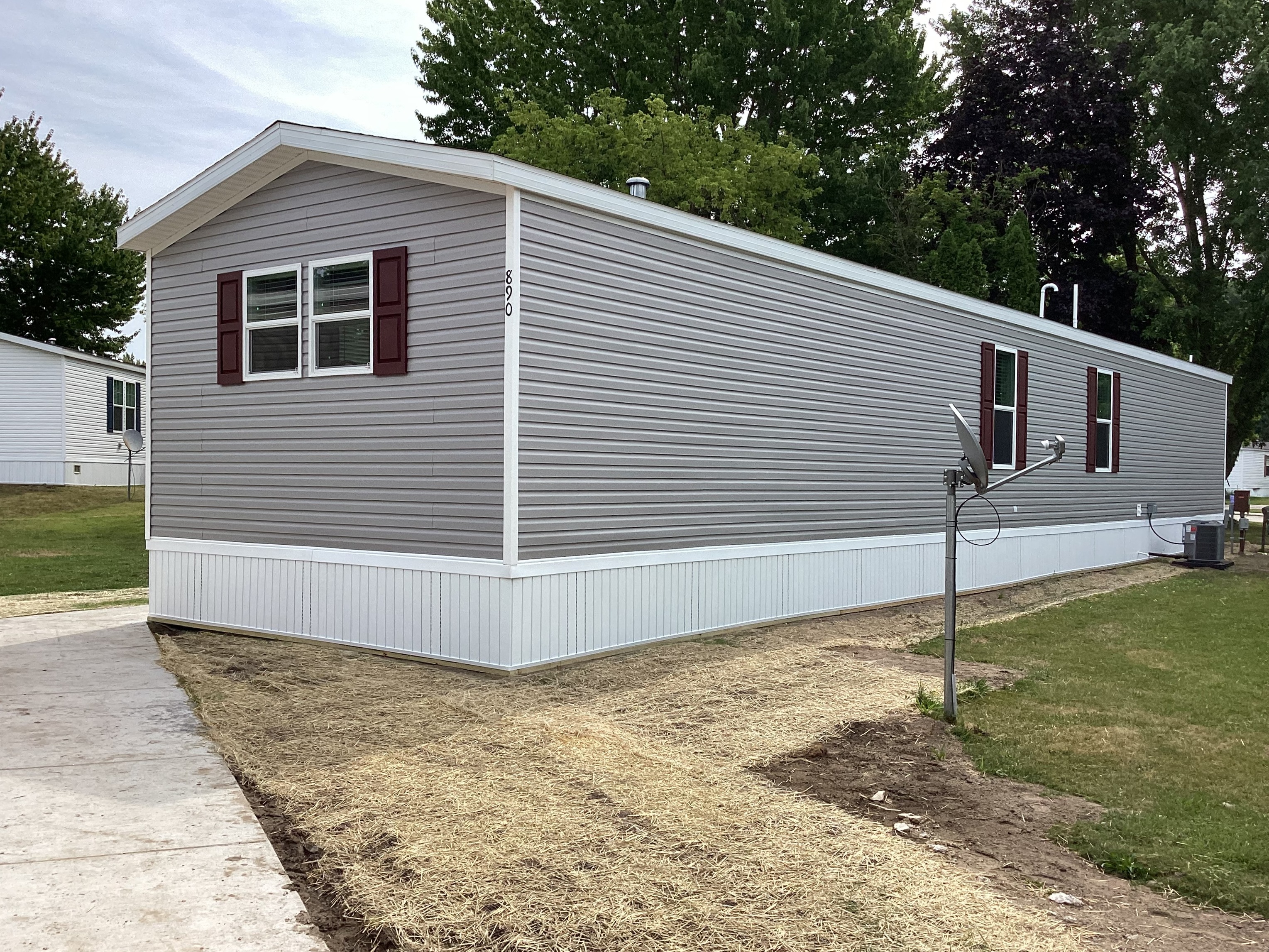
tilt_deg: -0.8
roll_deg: +1.7
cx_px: 634
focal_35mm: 31
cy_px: 476
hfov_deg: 58.3
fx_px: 1136
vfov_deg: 45.4
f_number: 2.4
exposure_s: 1/1131
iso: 25
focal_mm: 3.3
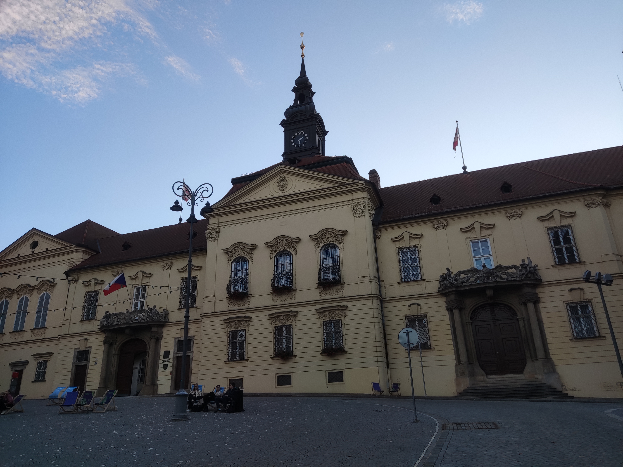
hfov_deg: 69.4
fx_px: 450
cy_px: 234
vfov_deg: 54.9
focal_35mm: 25
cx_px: 312
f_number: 1.79
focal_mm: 4.71
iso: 50
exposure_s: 1/189
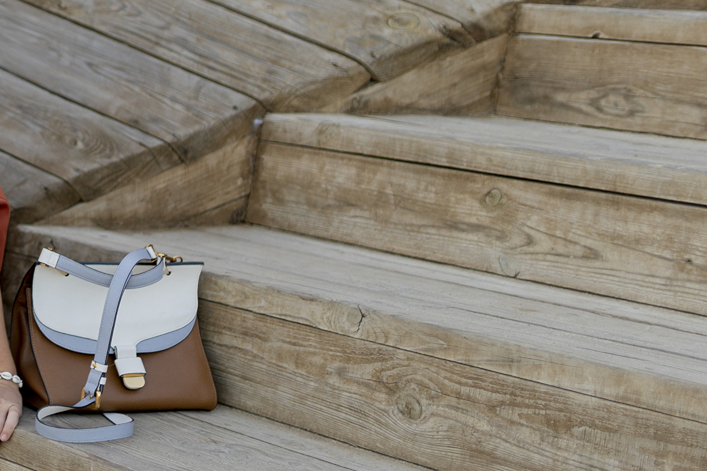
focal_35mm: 96
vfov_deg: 14.2
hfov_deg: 19.5
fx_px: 1885
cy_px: 168
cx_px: -234
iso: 100
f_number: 1.4
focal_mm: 35
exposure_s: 1/1250
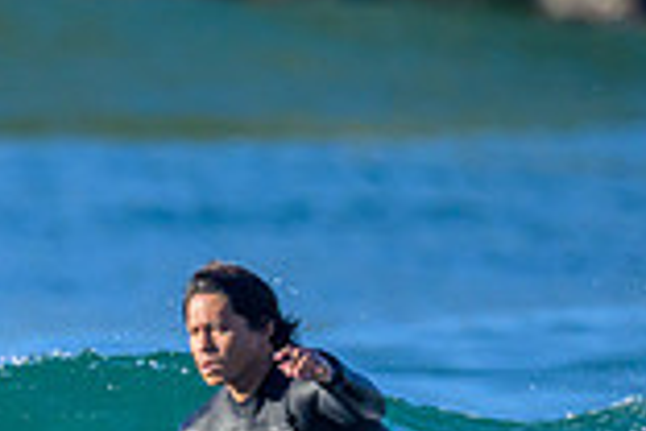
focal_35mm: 4072
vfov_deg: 0.3
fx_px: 73064
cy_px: 867
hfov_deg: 0.5
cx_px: -117
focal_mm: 800
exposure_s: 1/2000
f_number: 6.3
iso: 900
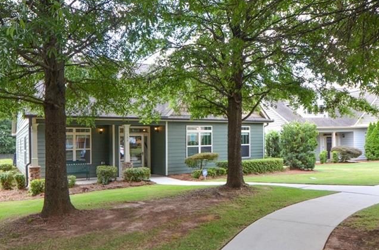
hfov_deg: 63.8
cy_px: 135
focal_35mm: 29
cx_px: 200
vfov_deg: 44.7
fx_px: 304
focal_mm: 12
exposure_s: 1/125
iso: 320
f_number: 5.6
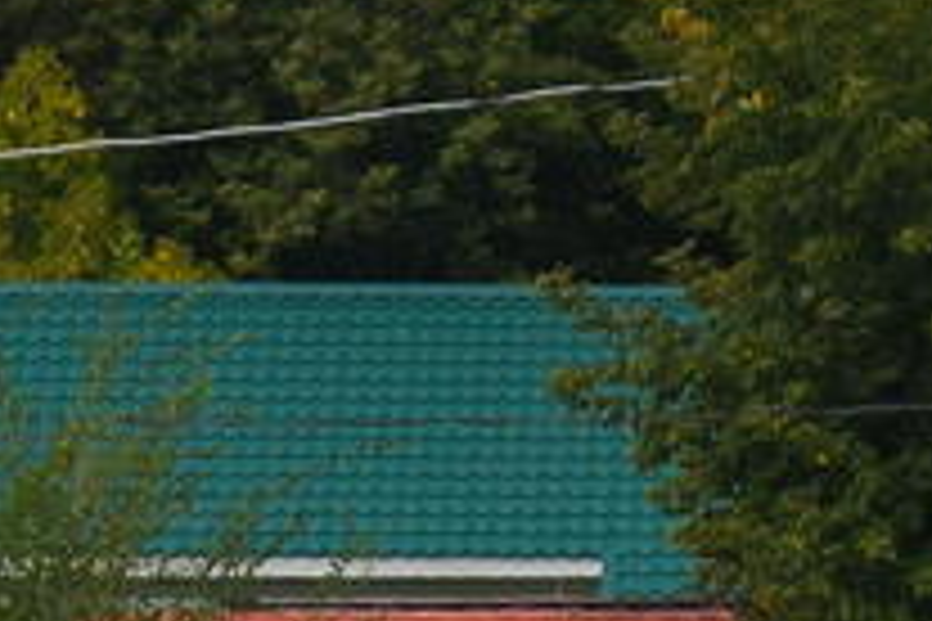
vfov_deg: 2.9
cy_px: 873
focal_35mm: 478
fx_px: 12371
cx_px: -1121
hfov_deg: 4.2
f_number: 6.3
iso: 200
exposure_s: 1/1000
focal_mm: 55
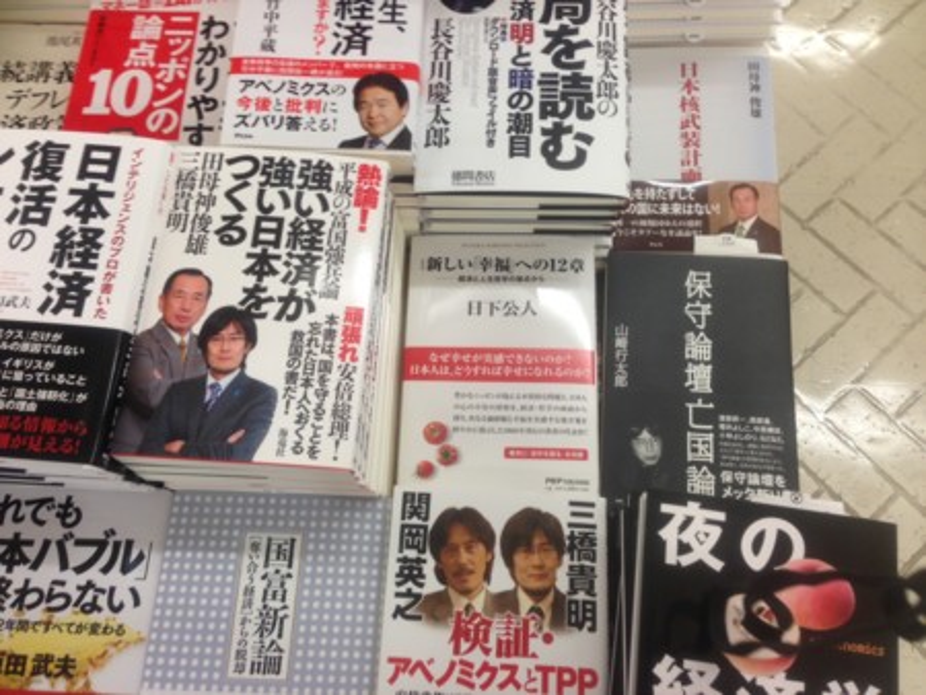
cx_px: 463
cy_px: 348
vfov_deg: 43.0
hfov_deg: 55.3
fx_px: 883
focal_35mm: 33
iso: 50
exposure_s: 1/20
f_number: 2.4
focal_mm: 4.13
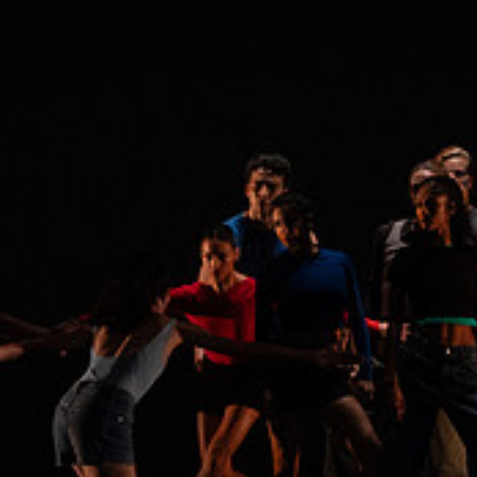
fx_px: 6610
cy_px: 141
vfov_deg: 4.1
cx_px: 217
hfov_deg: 4.1
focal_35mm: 424
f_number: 5
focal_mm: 150
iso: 8000
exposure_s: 1/400
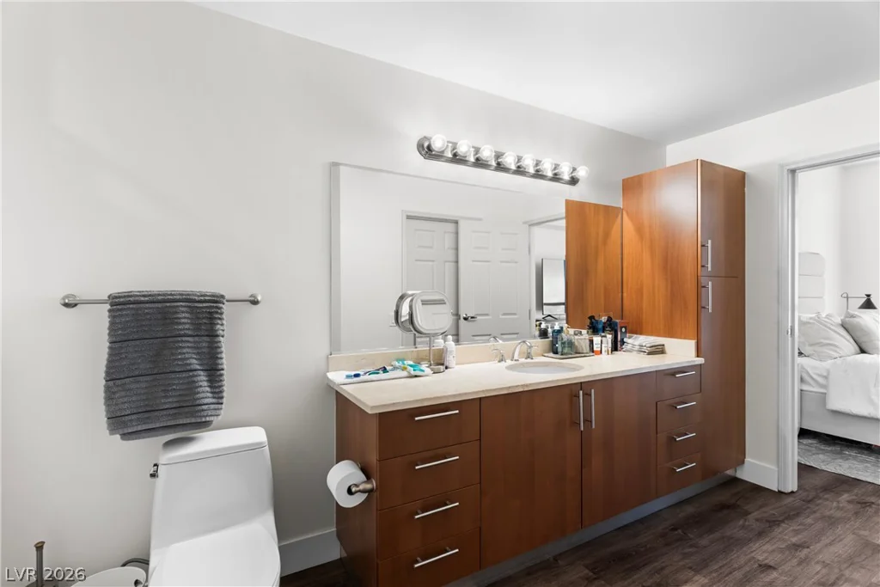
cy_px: 294
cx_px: 440
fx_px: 416
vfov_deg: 70.5
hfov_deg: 93.3
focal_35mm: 17
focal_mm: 17
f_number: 8
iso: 400
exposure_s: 1/8
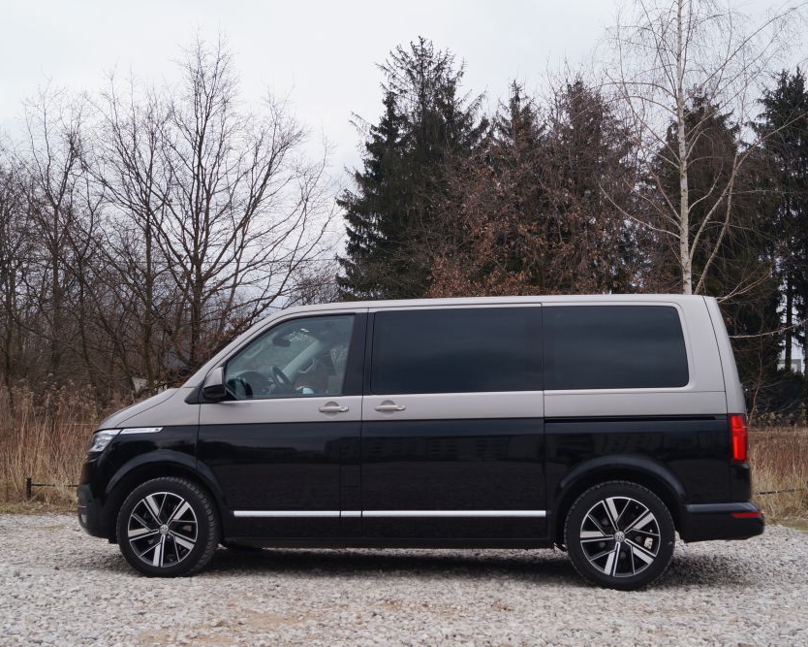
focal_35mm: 38
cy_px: 323
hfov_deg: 47.9
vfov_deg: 39.2
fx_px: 909
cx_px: 423
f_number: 10
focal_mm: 22
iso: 100
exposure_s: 1/100
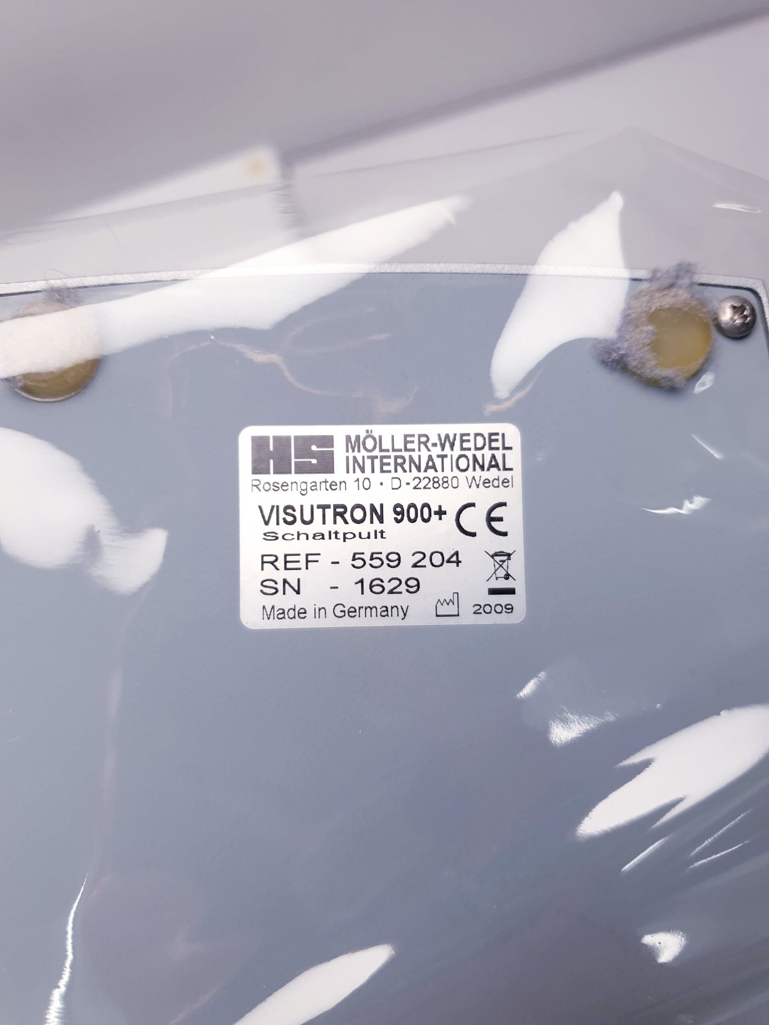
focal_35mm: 26
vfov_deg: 67.3
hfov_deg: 53.1
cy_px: 512
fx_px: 770
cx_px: 384
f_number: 1.5
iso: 50
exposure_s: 1/139
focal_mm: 4.3
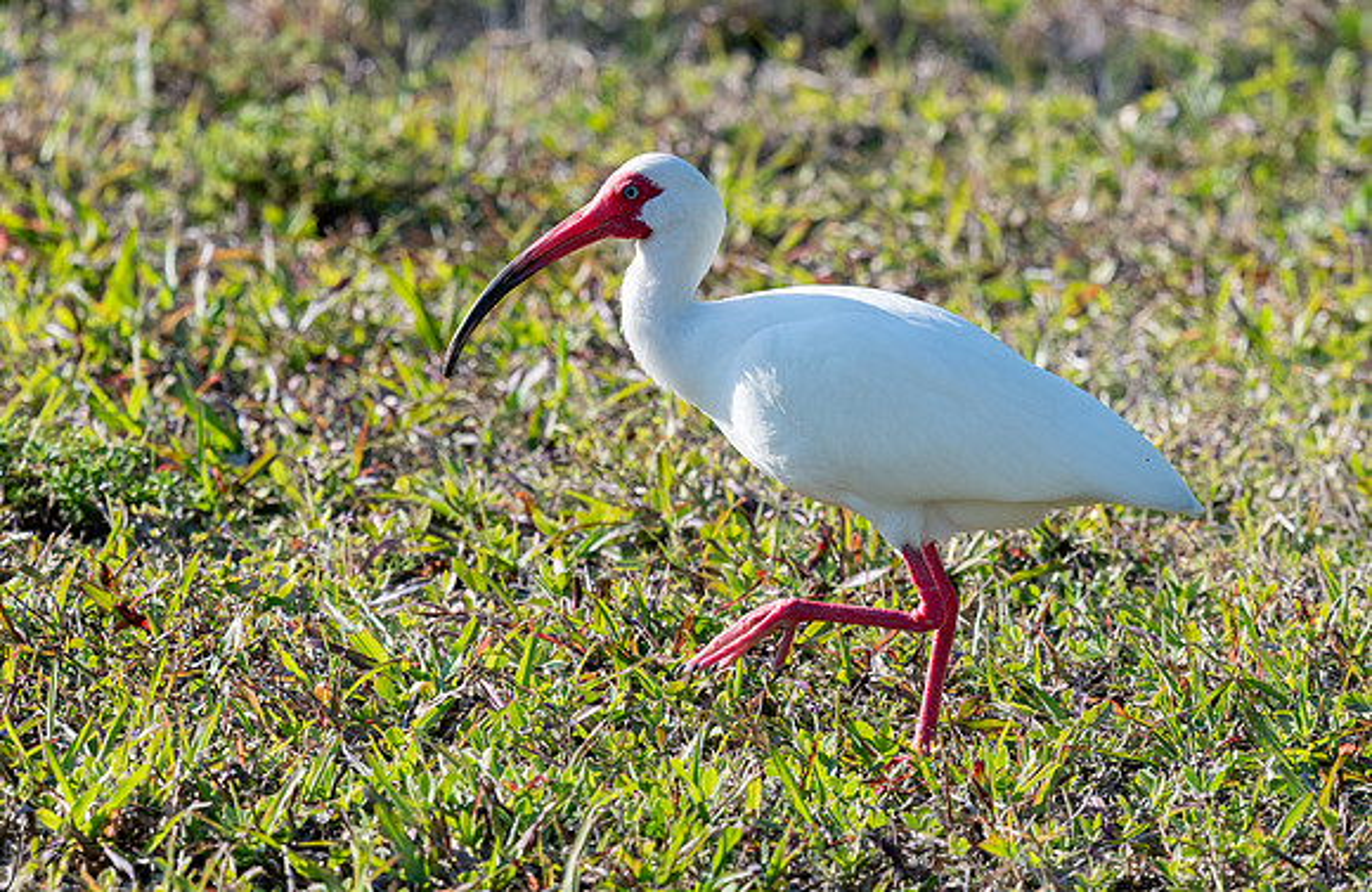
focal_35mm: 567
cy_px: 391
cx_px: 823
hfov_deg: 3.7
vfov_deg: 2.4
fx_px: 21430
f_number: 5.6
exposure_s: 1/1250
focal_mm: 300
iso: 400
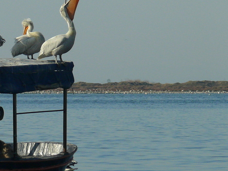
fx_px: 3962
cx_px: -7
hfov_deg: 3.3
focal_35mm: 602
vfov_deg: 2.5
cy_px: 92
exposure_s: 1/640
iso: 100
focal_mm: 54.7
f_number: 4.5
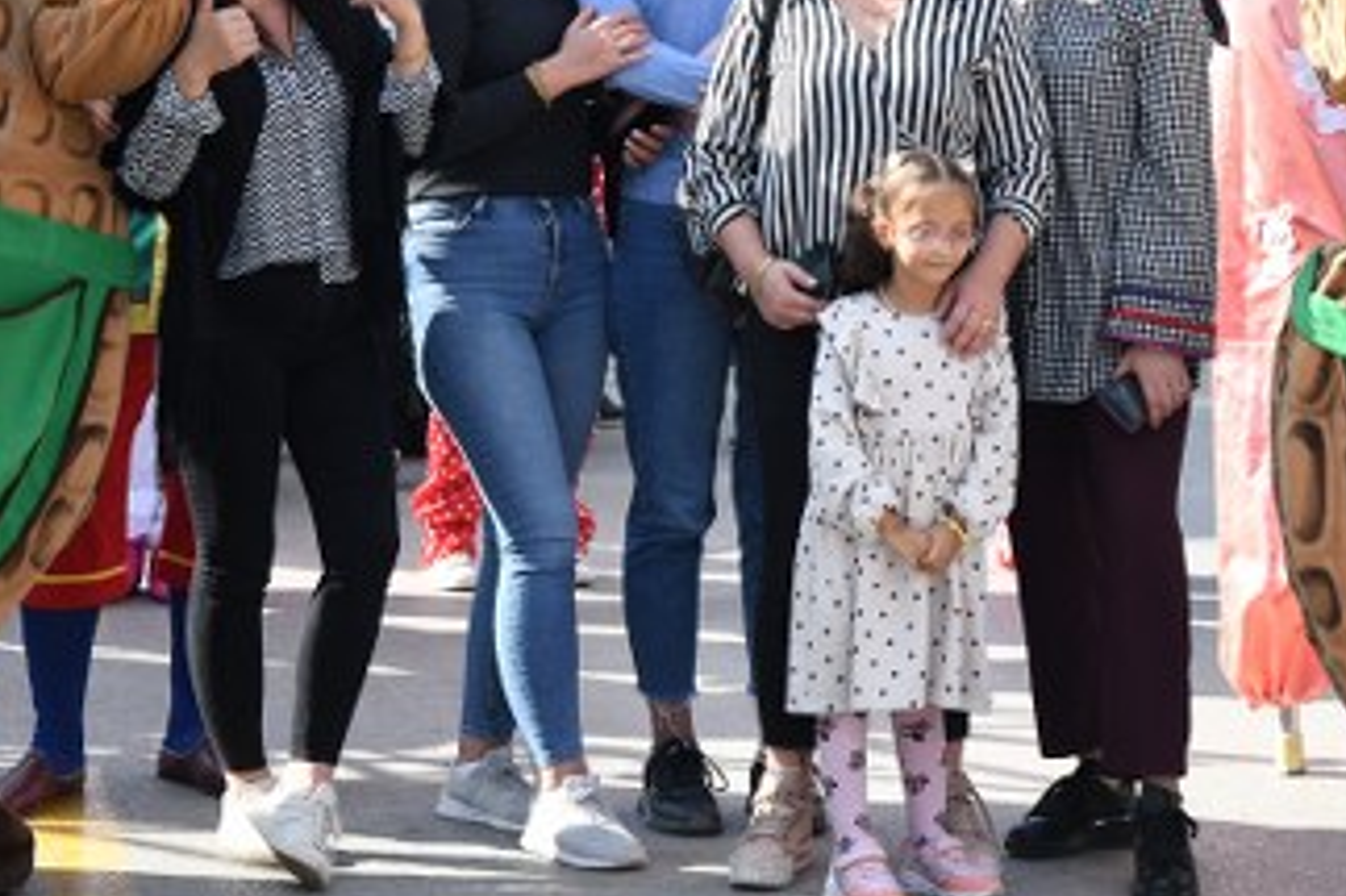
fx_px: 5418
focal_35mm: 145
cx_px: 929
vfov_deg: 9.4
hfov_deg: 14.1
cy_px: 100
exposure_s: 1/1600
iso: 1250
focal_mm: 65
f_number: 6.3
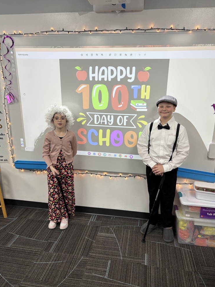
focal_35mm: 27
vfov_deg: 65.3
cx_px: 109
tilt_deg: -14.5
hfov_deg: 51.4
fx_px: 223
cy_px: 144
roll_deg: -0.7
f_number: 1.6
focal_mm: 5.96
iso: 64
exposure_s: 1/120
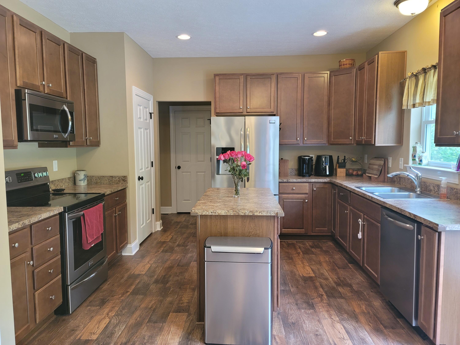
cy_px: 172
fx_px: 332
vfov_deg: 54.9
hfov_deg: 69.4
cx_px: 230
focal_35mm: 25
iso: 160
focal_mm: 7
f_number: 1.8
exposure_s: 1/40
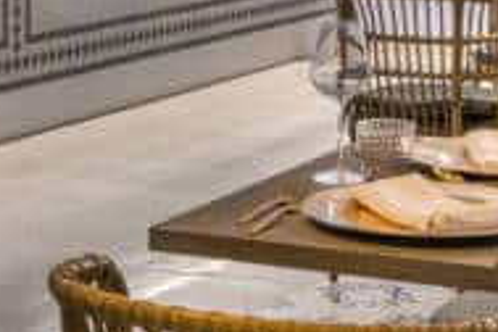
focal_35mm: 138
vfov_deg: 9.8
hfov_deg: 14.8
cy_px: -95
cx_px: 169
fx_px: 1909
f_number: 11
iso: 64
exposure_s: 1/3
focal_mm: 34
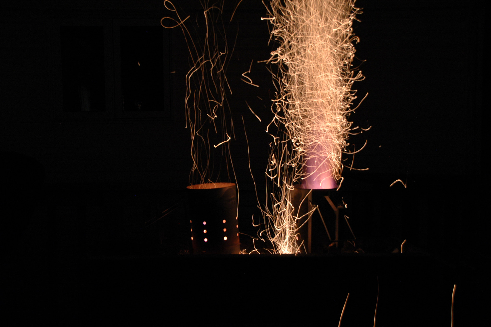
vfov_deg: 33.0
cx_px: 246
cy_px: 164
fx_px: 552
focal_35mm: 40
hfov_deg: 48.0
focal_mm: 27
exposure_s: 1/2
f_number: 4.5
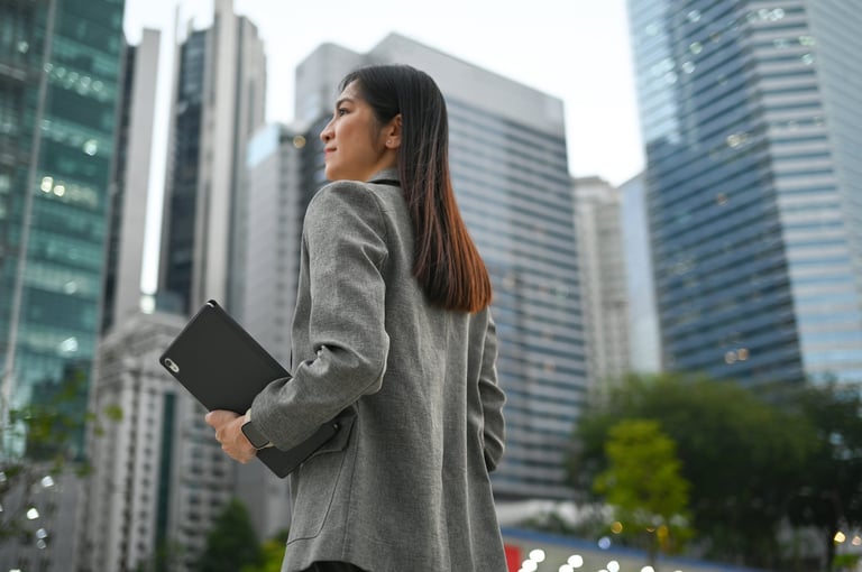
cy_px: 286
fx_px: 957
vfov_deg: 33.3
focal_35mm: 40
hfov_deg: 48.5
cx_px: 431
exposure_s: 1/200
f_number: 2.2
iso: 800
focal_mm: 40
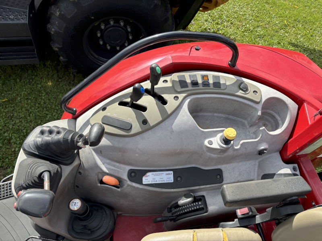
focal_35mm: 26
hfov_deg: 67.3
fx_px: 242
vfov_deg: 53.1
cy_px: 120
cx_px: 161
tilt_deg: -56.0
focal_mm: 5.96
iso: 50
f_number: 1.6
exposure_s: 1/1152
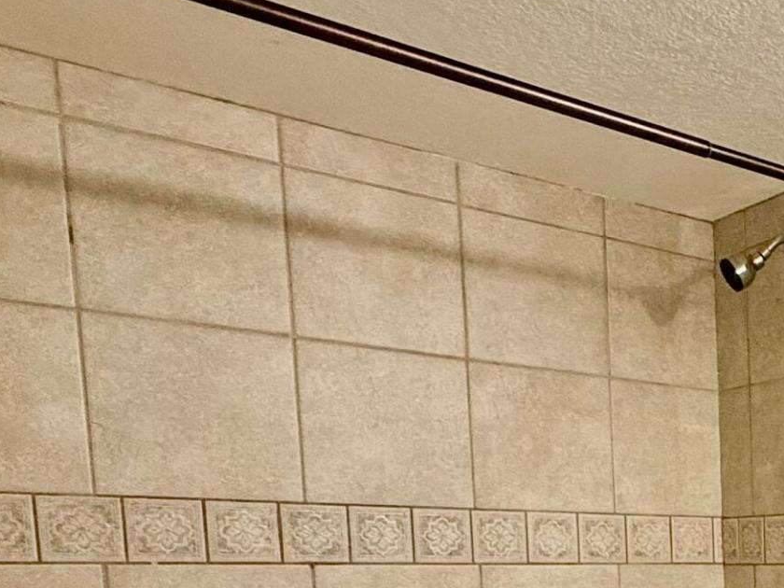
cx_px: 1010
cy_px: 685
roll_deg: +0.2
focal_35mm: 48
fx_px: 1087
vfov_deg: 27.1
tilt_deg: -5.9
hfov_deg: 31.2
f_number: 2.2
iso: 250
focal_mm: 2.22
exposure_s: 1/120
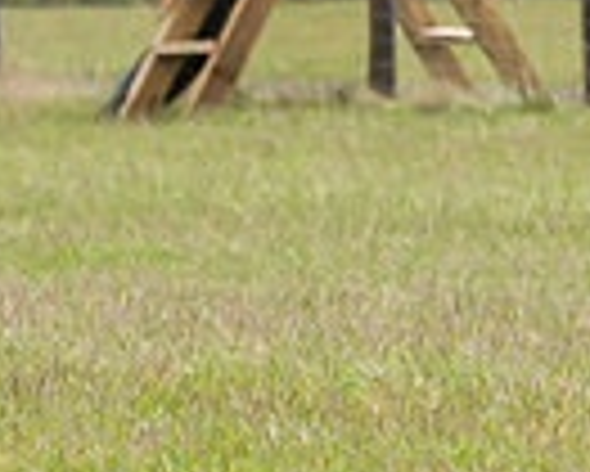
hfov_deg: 1.4
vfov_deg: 1.1
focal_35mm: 1375
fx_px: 24028
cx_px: -302
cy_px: 135
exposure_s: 1/800
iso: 250
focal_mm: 160
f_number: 4
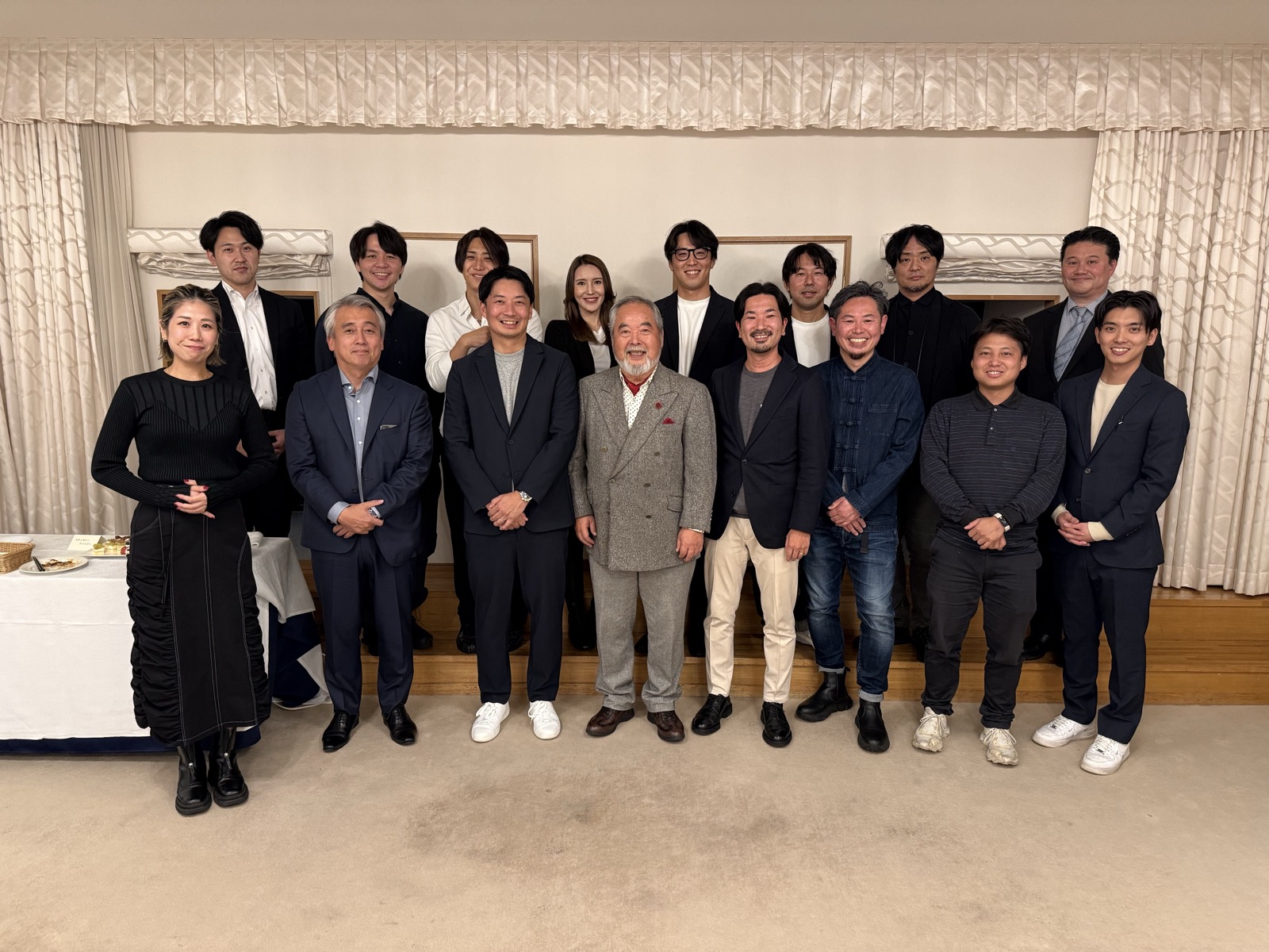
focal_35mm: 24
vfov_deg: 56.8
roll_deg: -0.3
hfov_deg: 71.6
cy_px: 476
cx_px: 634
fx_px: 880
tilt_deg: -10.2
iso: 320
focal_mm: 6.76
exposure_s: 1/50
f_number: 1.78
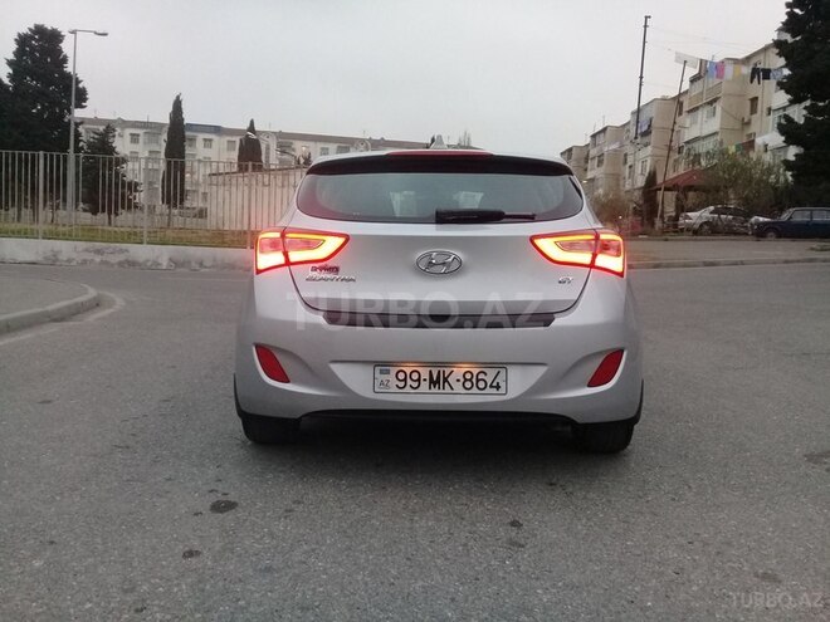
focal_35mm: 31
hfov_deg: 58.4
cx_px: 415
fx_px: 743
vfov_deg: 45.4
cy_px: 311
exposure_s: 1/33
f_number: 2.2
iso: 125
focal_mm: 3.3
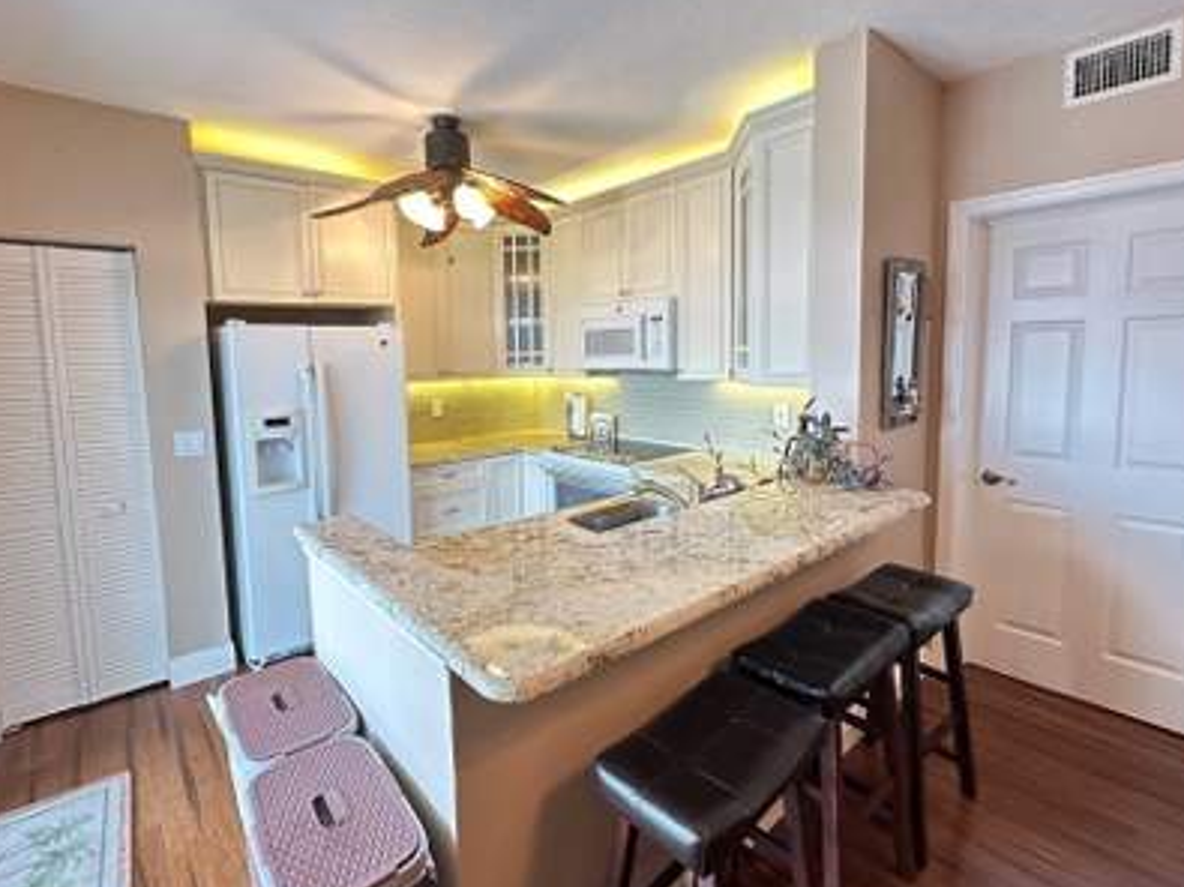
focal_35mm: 17
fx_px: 581
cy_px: 405
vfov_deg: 74.5
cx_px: 558
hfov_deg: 90.9
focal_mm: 2.22
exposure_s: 1/60
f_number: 2.2
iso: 1000
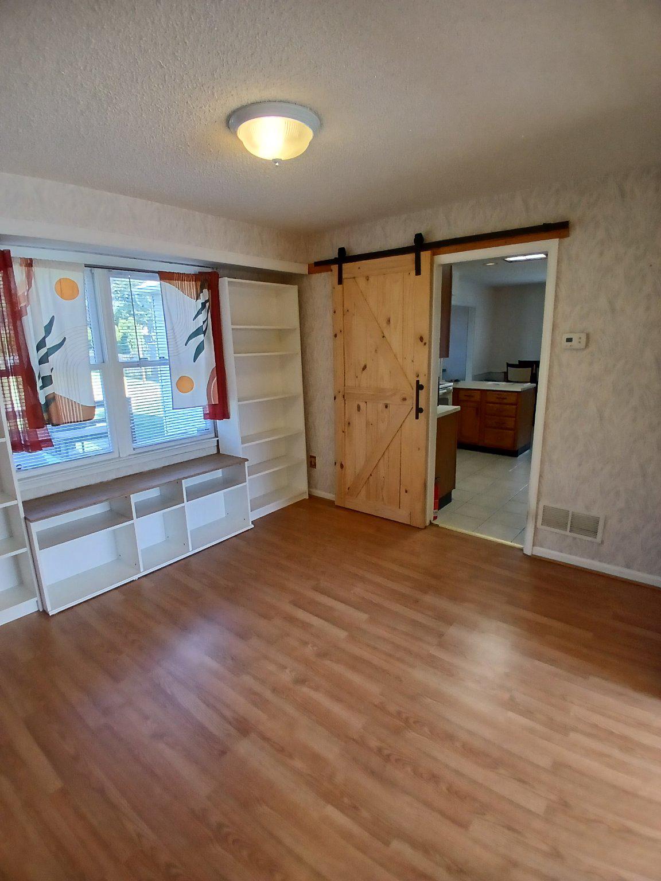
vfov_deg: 91.0
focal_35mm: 17
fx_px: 433
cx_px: 330
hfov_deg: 74.7
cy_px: 440
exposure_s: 1/30
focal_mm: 1.4
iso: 100
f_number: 2.2
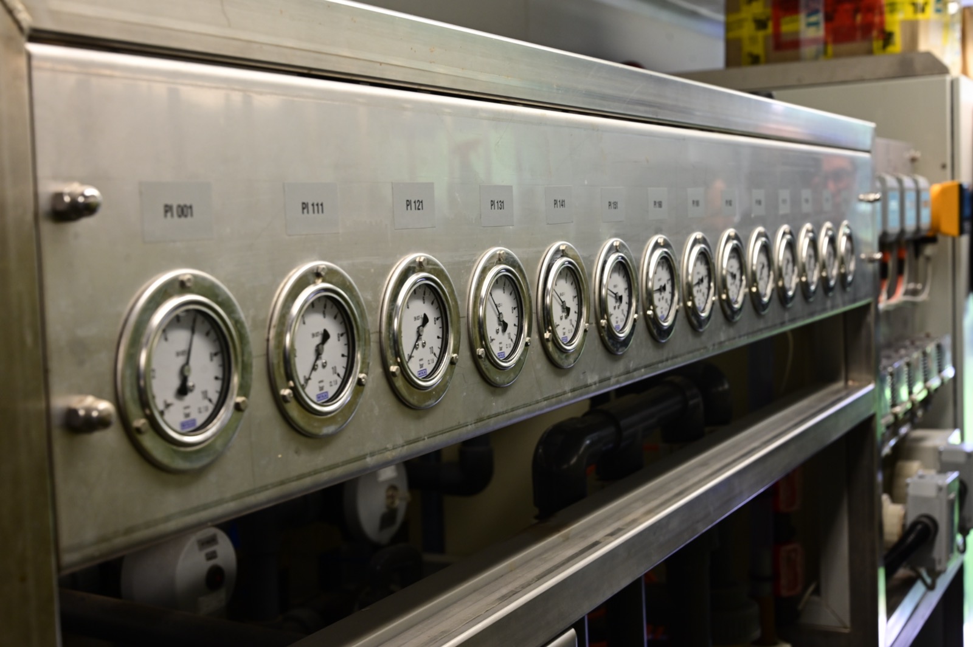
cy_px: 324
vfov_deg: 28.0
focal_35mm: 48
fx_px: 1296
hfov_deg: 41.1
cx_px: 486
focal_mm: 48
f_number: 9
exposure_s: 1/50
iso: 1100
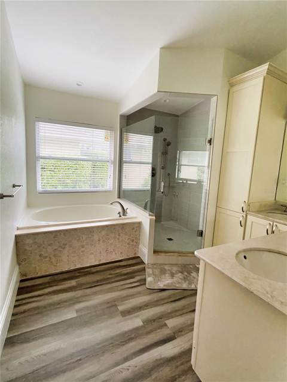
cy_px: 191
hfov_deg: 53.1
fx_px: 287
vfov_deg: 67.3
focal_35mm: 26
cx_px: 144
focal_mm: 4.25
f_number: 1.8
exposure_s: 1/60
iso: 400
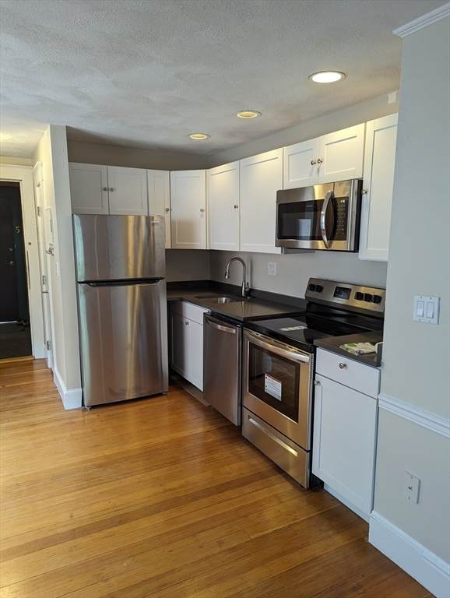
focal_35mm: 24
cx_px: 225
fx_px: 415
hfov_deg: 56.9
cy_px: 299
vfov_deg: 71.5
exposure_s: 1/120
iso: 362
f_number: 1.85
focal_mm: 6.81
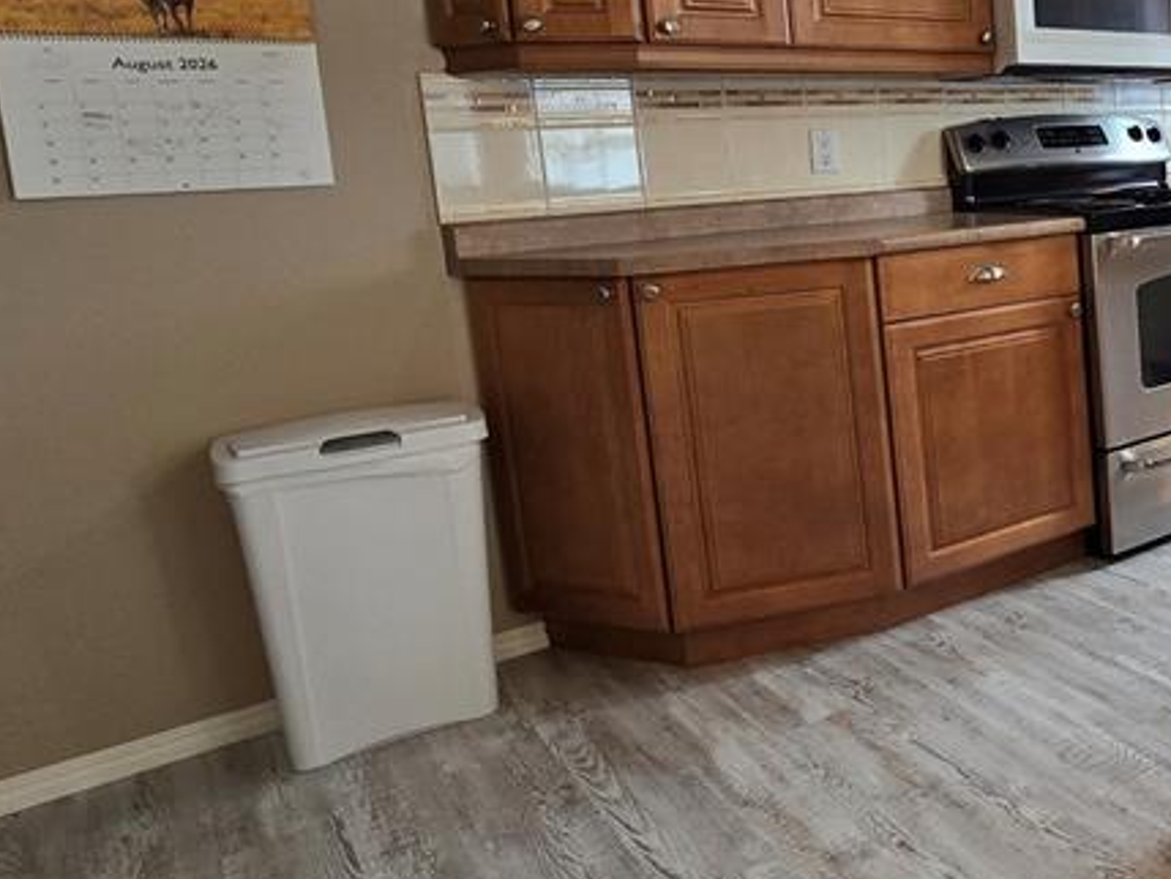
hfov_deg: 44.5
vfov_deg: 44.5
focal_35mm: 31
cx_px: 1288
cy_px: 262
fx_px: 1049
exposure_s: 1/60
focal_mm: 2.2
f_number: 2.2
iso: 125
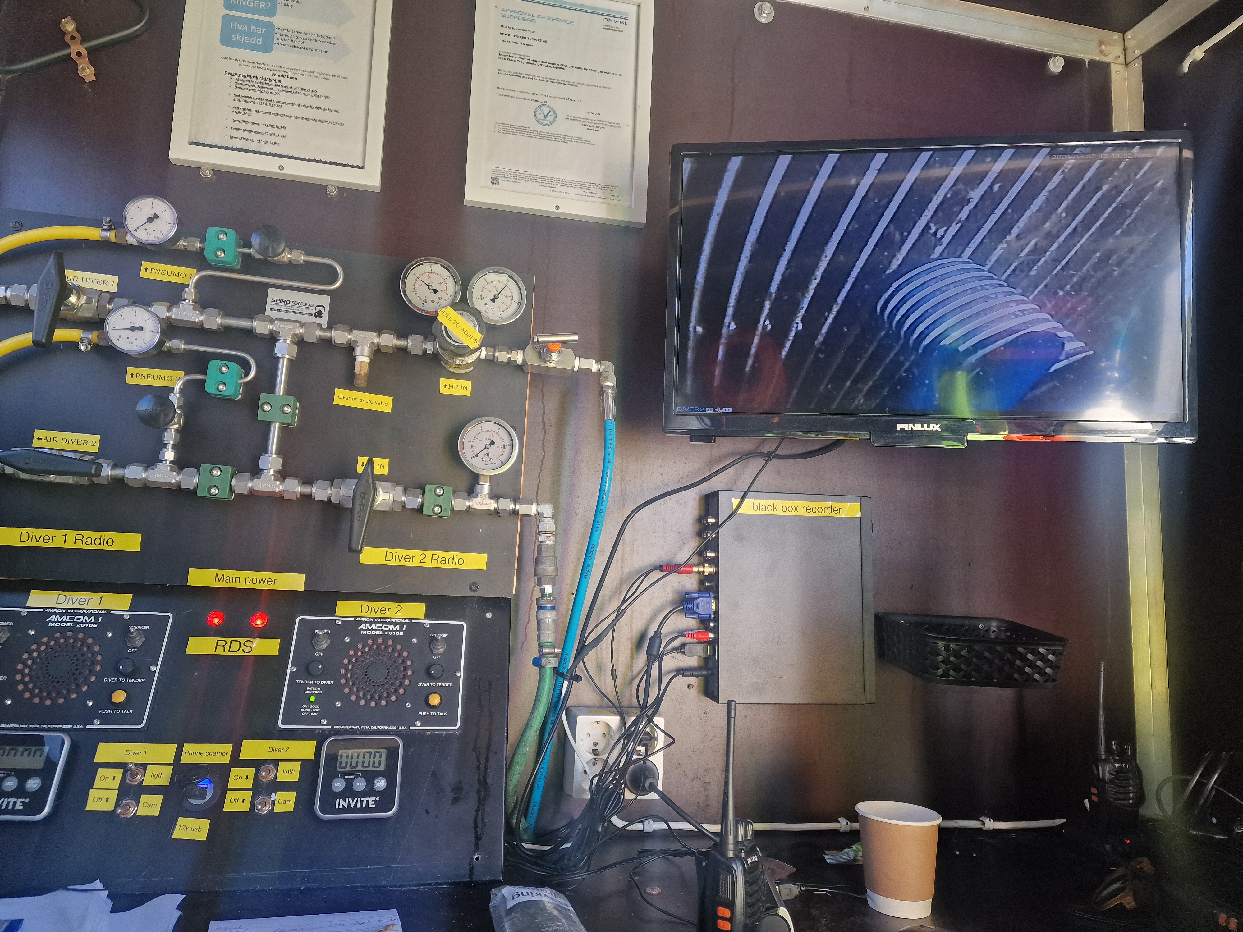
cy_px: 466
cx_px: 622
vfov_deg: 58.9
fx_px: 826
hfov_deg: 73.9
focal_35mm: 23
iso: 160
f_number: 1.8
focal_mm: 6.4
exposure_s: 1/100
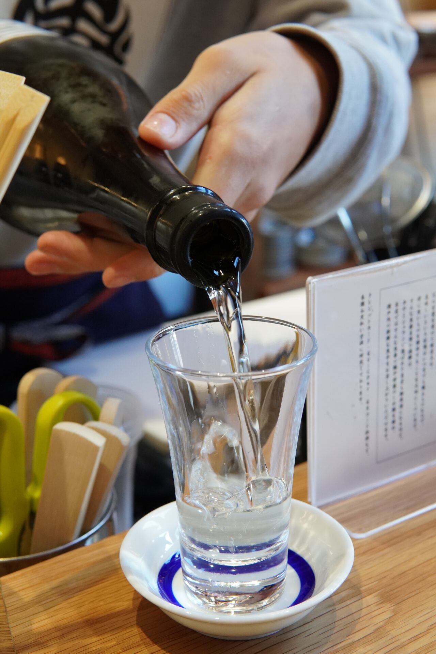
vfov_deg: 43.6
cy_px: 327
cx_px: 218
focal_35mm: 45
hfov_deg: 29.9
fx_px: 817
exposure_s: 1/50
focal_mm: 30
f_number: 5.6
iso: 1600
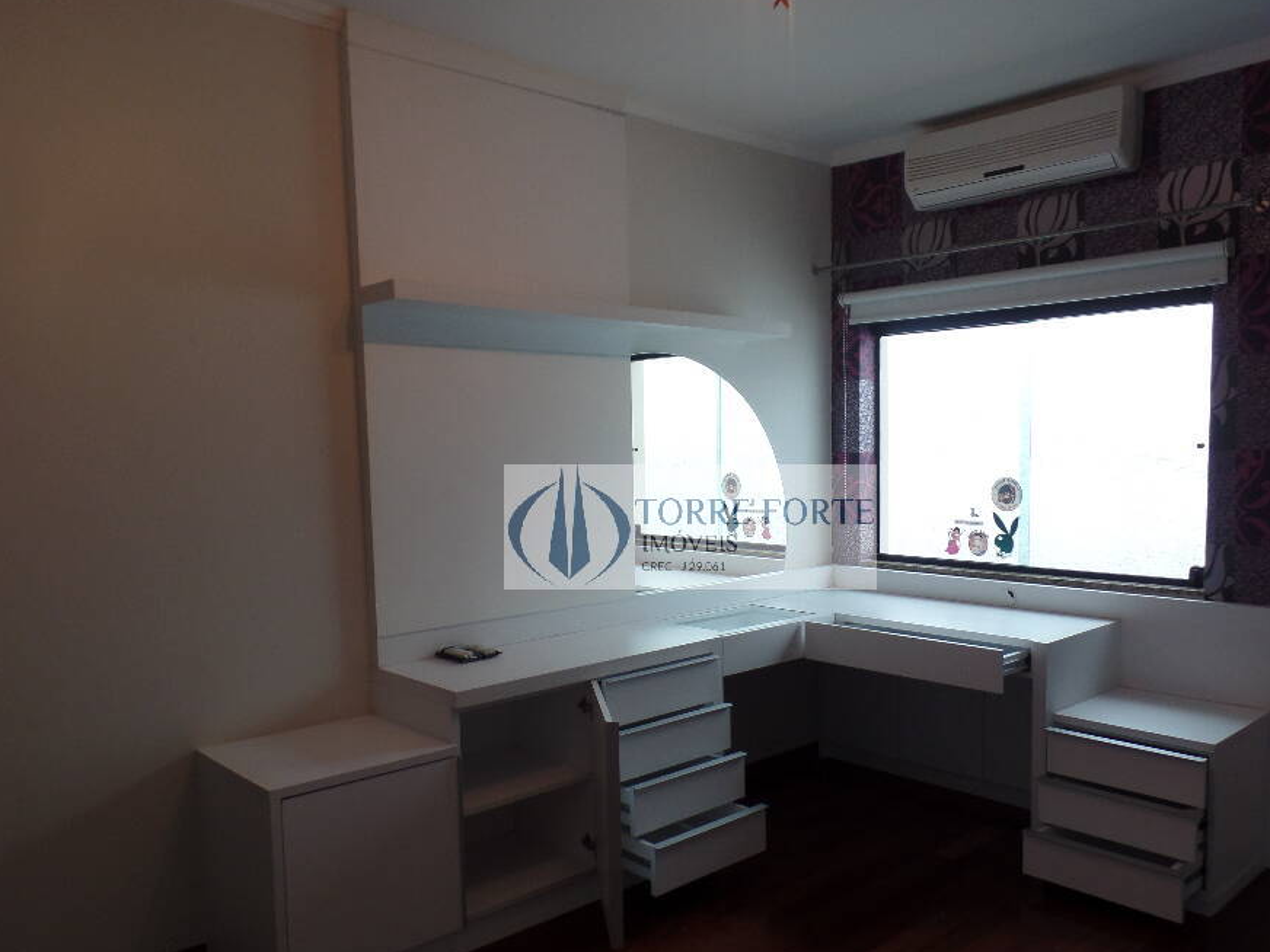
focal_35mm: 27
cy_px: 527
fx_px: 991
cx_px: 690
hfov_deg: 65.2
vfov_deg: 51.3
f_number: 2.8
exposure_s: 1/30
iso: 80
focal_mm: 4.1
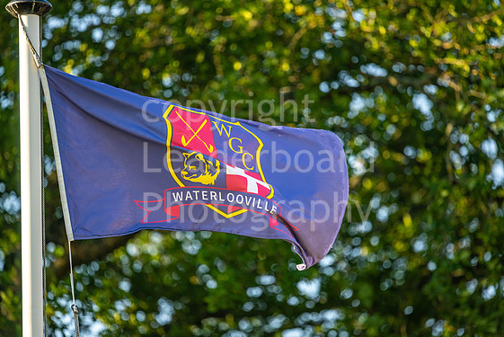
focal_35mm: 310
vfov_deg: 4.4
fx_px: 4343
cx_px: 260
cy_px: 166
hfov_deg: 6.6
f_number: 4.5
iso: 200
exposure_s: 1/1000
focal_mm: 300
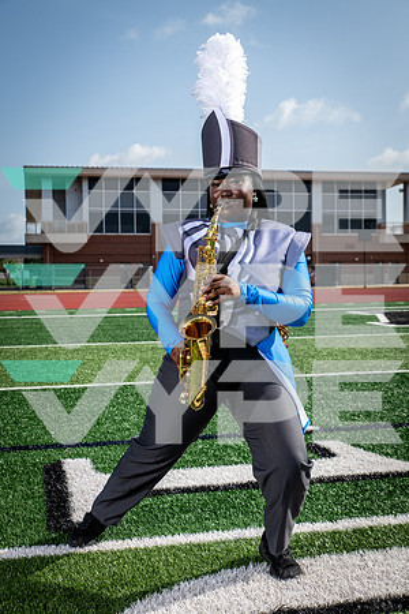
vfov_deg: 42.7
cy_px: 307
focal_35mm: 46
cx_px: 204
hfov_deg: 29.2
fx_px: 784
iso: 125
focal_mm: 46
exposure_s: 1/400
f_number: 7.1
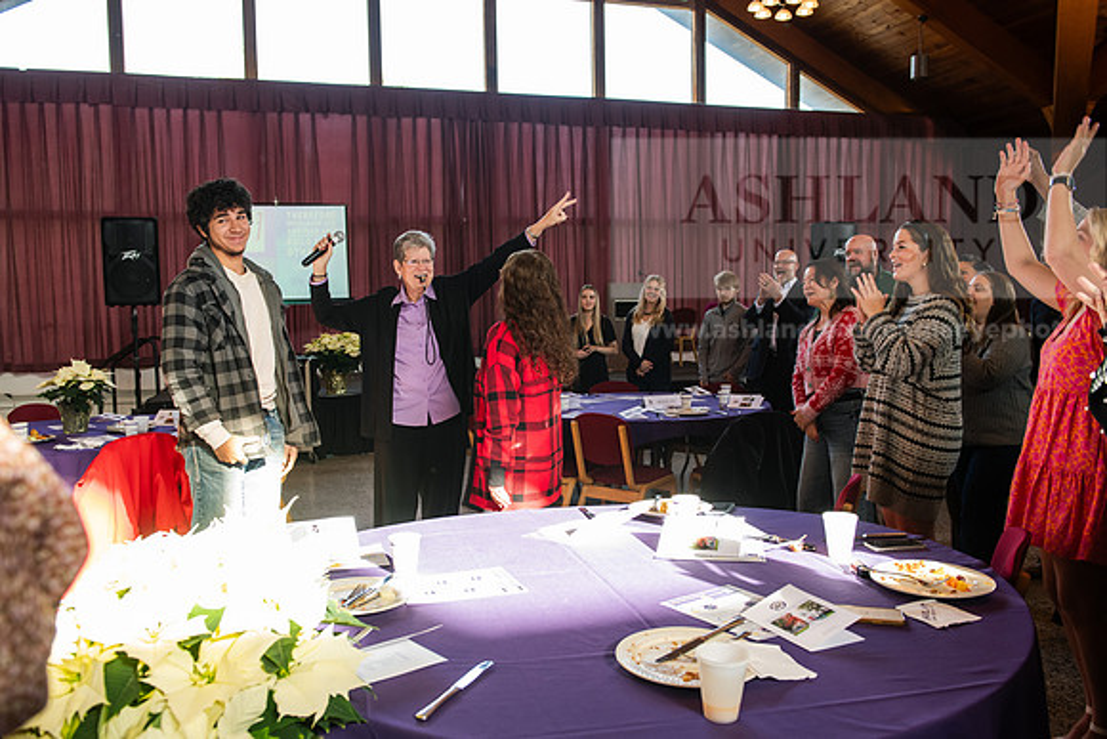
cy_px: 383
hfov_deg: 61.4
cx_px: 544
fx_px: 932
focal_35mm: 30
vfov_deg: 43.2
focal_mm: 29
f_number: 4
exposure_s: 1/200
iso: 800
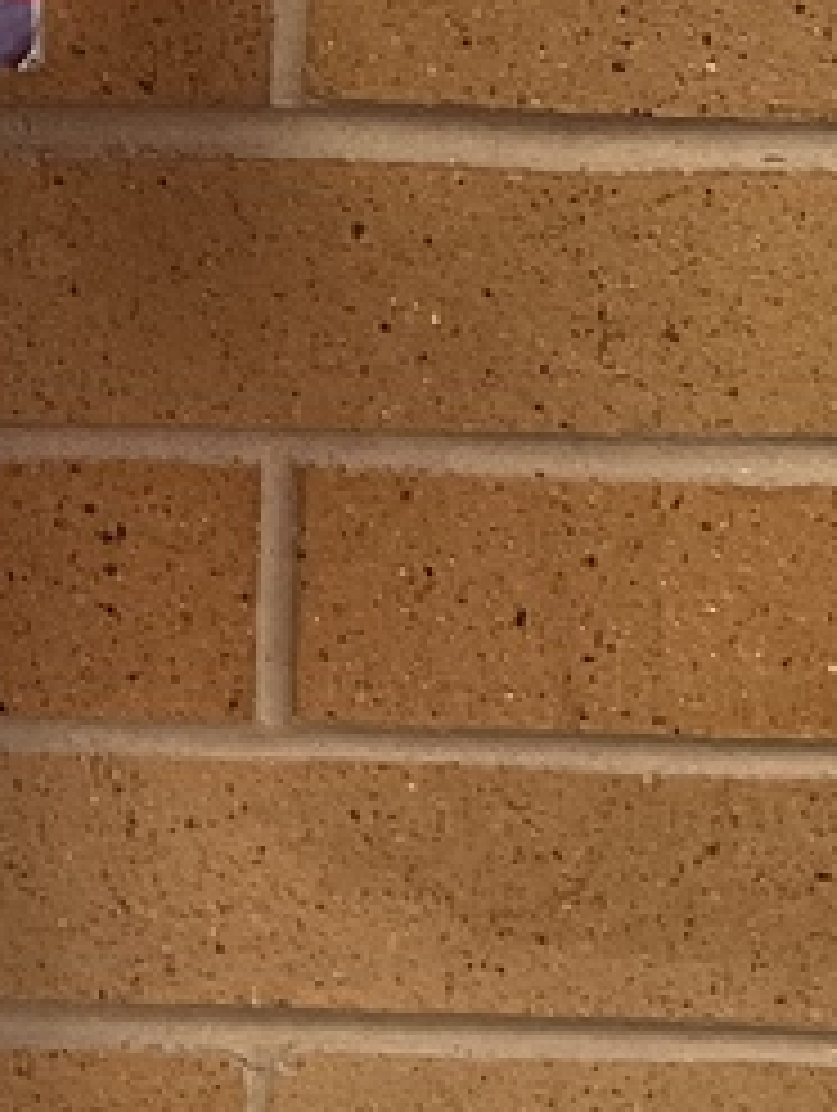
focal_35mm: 120
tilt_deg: -15.7
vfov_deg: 15.1
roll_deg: -0.7
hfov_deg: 11.9
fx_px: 3859
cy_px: -572
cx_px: -346
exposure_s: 1/60
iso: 160
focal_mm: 3
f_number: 1.8
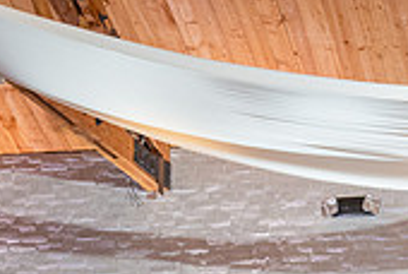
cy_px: 554
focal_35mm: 118
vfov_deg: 10.6
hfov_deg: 16.3
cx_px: 540
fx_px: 1340
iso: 2000
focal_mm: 28
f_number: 2.8
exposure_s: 1/200
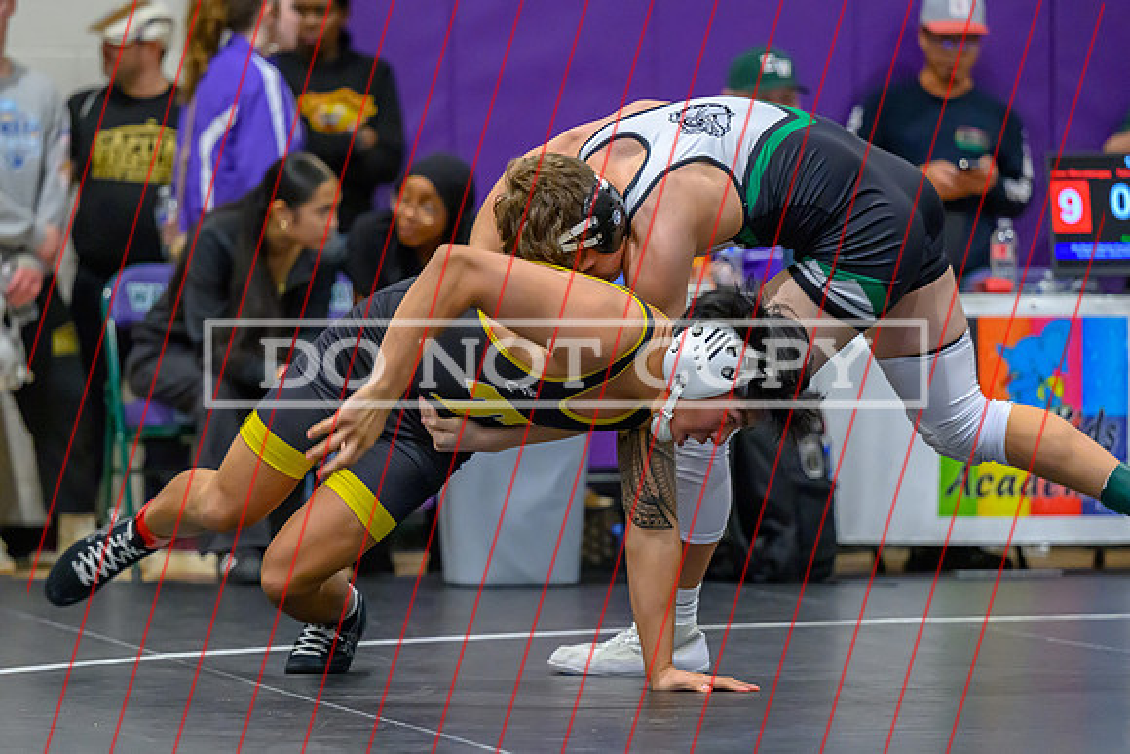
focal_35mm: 172
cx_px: 548
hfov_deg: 12.0
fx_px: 5385
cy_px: 393
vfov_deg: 8.0
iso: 6400
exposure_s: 1/640
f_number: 2.8
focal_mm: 130
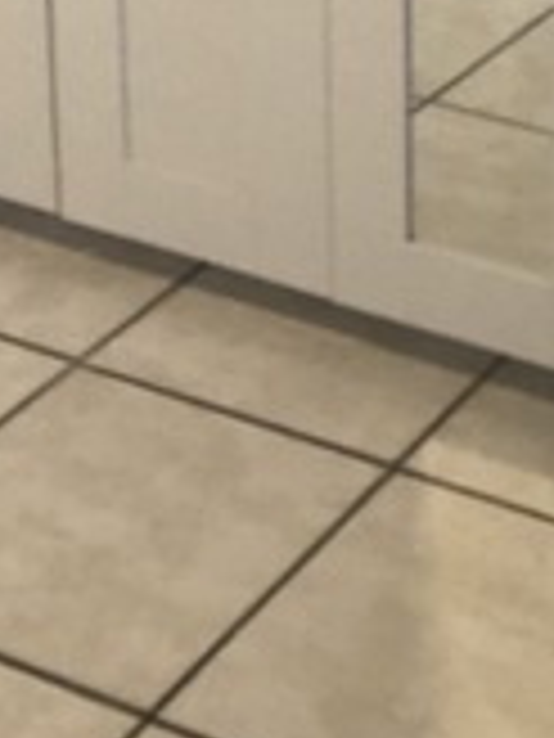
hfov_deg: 12.8
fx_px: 2433
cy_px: -475
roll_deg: +0.1
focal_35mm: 114
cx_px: 604
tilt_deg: -11.6
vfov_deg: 15.5
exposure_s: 1/17
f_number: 1.8
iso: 40
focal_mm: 3.99
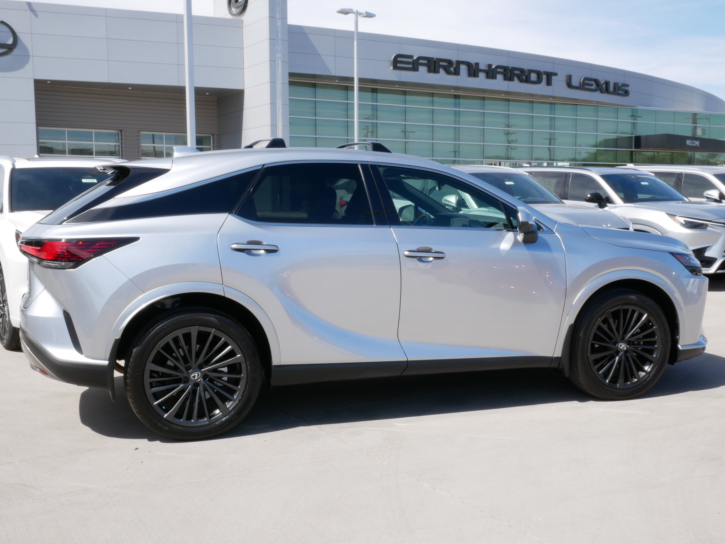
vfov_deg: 38.7
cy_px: 273
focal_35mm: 37
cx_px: 364
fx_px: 775
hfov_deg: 50.1
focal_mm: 18
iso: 200
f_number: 22
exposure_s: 1/30
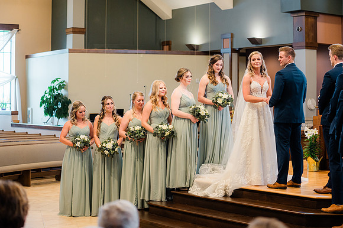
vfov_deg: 18.8
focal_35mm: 72
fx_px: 690
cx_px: 172
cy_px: 114
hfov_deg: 27.9
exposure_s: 1/250
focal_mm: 70
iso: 1000
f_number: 2.8
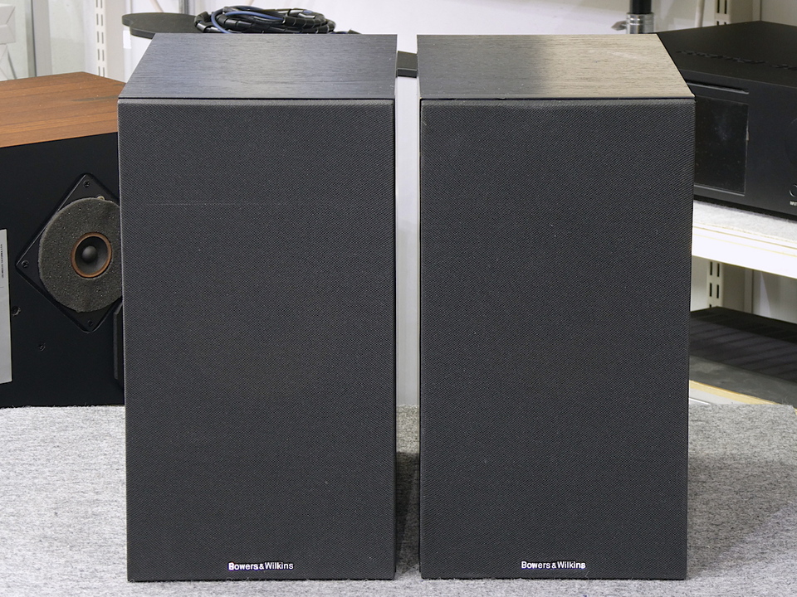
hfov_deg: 15.9
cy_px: 298
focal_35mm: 124
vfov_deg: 12.0
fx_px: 2855
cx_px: 398
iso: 100
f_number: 5.2
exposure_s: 1.3
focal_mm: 22.3
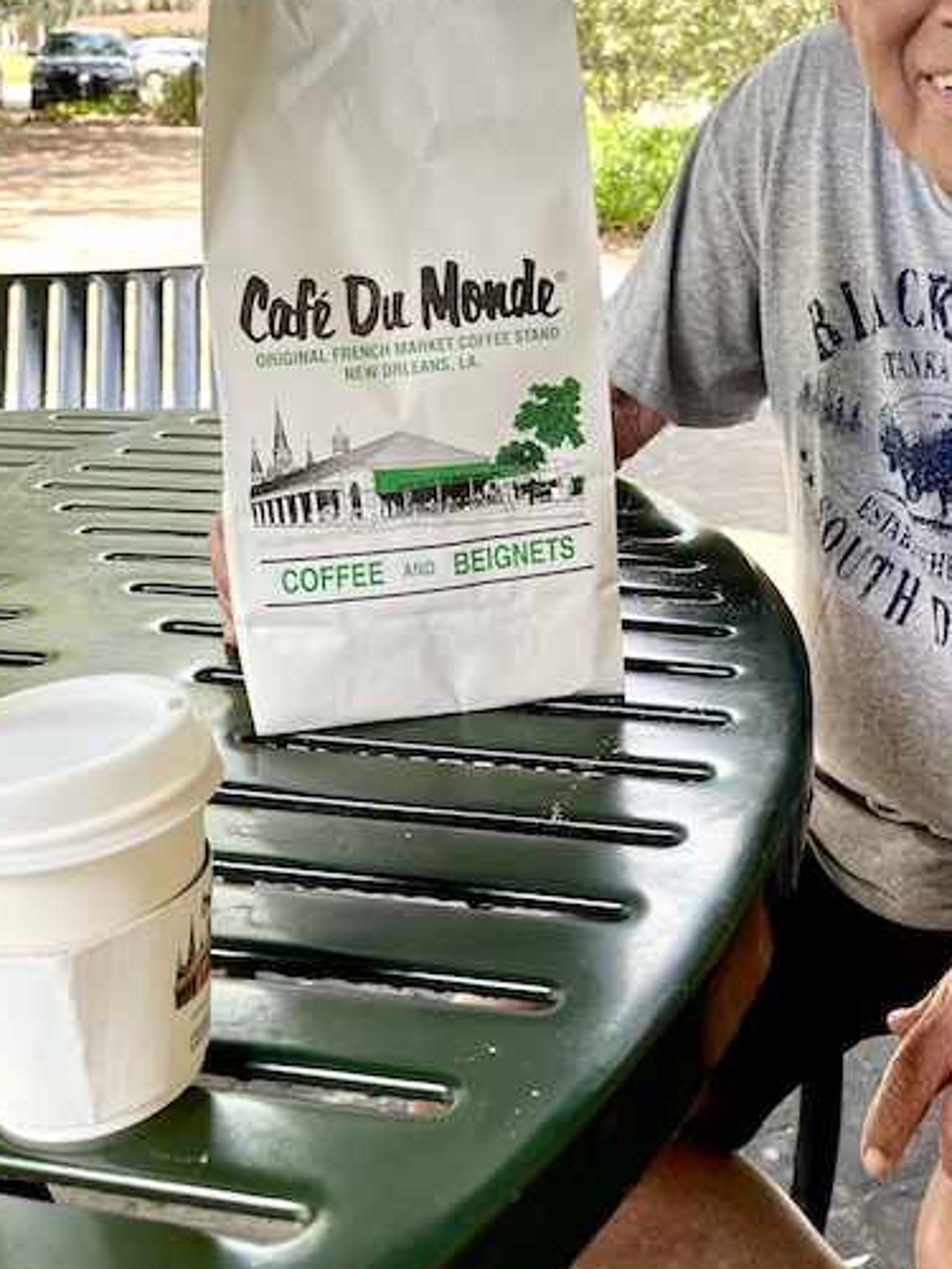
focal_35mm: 40
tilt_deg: -11.7
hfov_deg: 35.3
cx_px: 688
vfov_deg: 45.7
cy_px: 371
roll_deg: -0.7
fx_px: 1467
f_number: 1.6
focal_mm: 5.1
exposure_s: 1/173
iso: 32
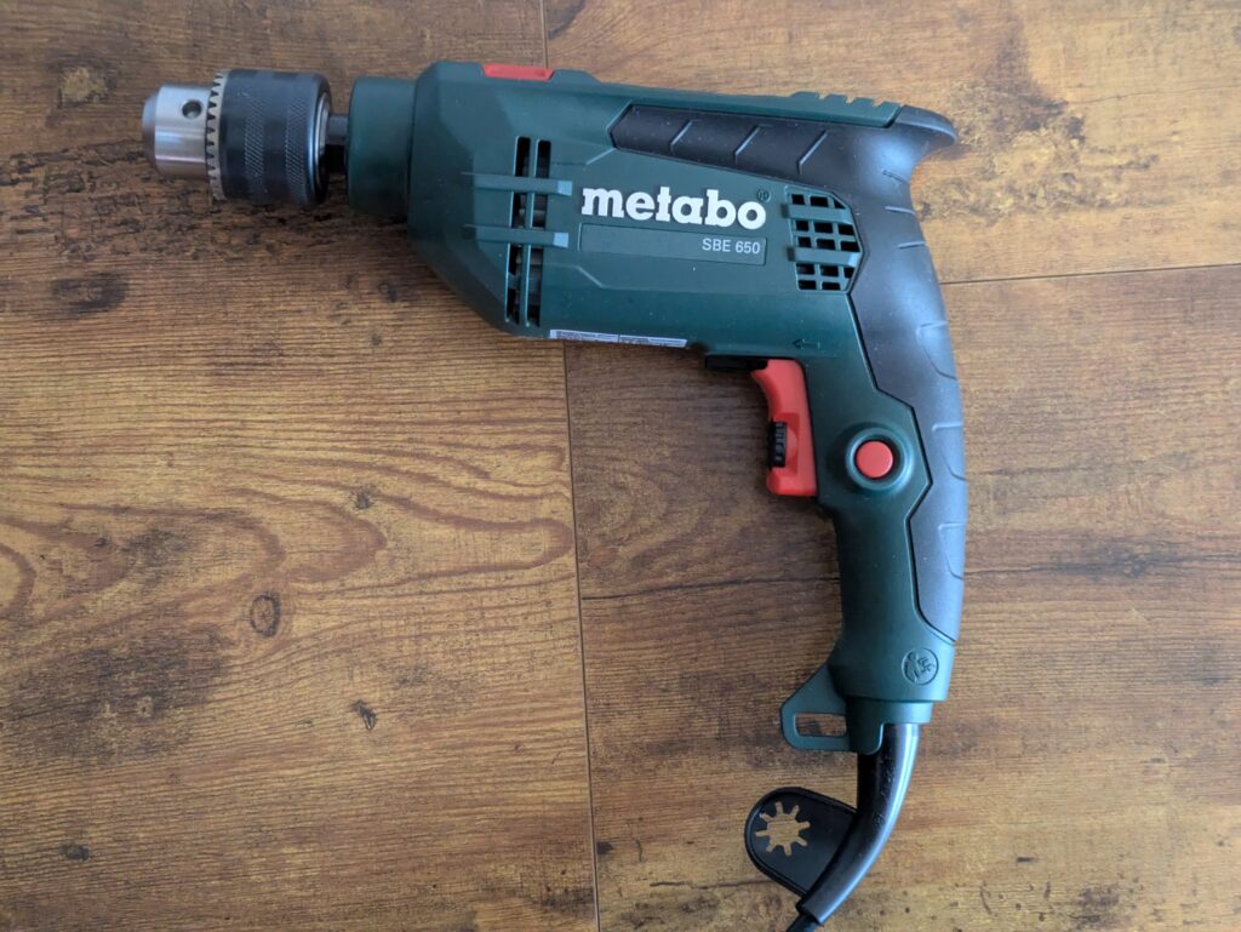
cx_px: 620
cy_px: 466
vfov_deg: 28.6
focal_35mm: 51
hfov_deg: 37.5
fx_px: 1829
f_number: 1.89
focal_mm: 5.43
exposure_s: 1/16.7
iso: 823
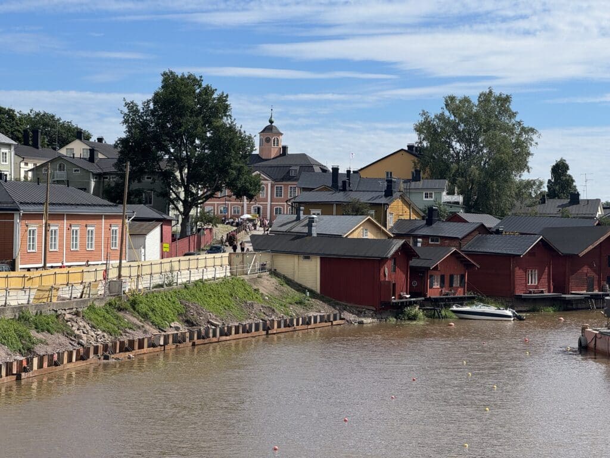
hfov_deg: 25.3
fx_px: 1357
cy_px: 229
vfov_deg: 19.1
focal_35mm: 77
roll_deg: -1.2
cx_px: 305
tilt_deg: +0.8
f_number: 2.8
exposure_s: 1/1179
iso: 25
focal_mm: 9
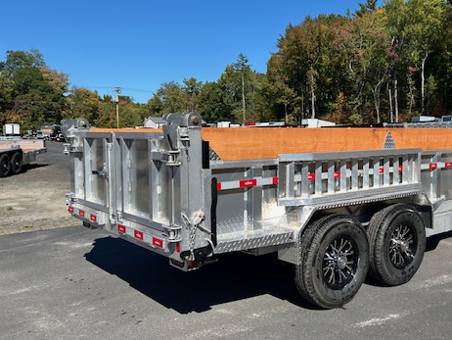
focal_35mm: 36
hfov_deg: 50.1
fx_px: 470
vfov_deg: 39.7
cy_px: 157
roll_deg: -0.4
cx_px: 312
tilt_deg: -0.8
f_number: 1.5
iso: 50
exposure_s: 1/3571
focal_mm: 5.7
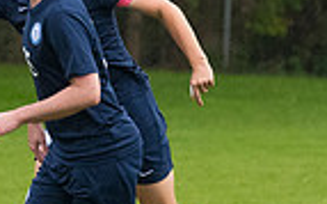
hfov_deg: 1.8
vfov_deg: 1.1
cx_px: -117
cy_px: 76
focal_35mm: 1179
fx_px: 10495
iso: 2500
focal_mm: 190
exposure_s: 1/2000
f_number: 4.5
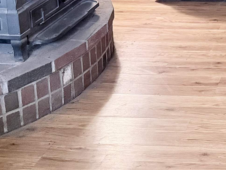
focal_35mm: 76
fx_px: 496
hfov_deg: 22.2
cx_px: 317
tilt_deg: -10.8
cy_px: -88
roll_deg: -0.8
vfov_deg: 17.4
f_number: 1.78
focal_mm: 6.76
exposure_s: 1/40
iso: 640
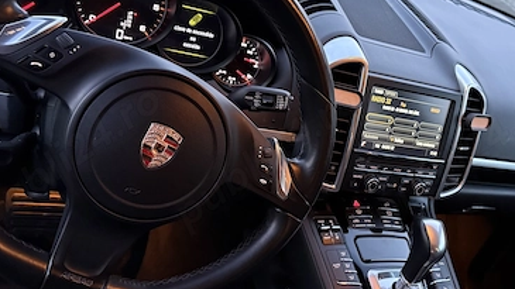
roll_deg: -20.9
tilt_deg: -27.1
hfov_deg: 46.2
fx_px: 587
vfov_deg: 27.6
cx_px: 365
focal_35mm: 43
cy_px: 173
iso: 1000
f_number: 1.78
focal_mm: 6.76
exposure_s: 1/37
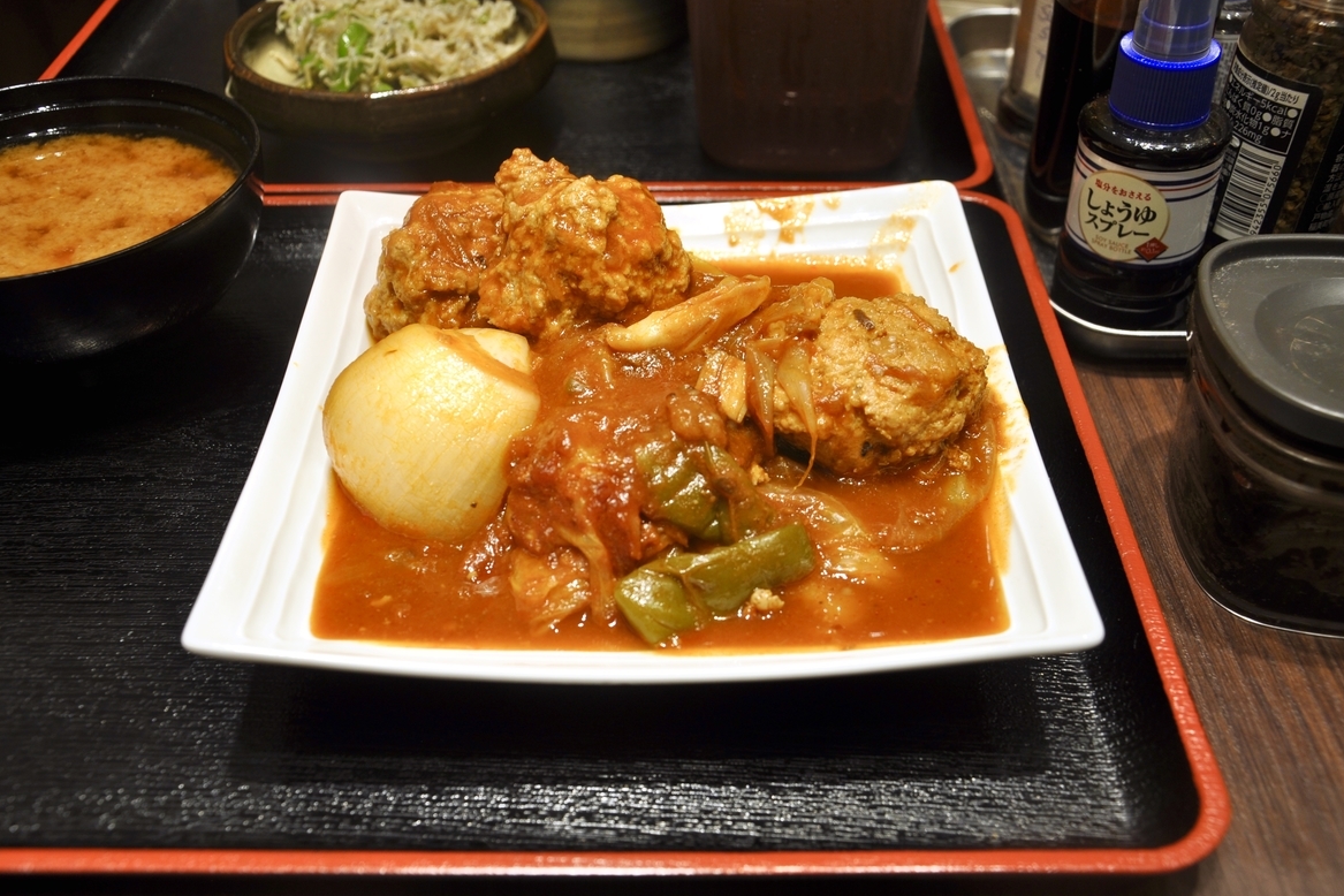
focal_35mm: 39
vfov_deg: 34.6
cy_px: 445
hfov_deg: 50.1
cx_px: 659
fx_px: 1438
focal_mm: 25
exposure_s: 1/30
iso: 200
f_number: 5.6
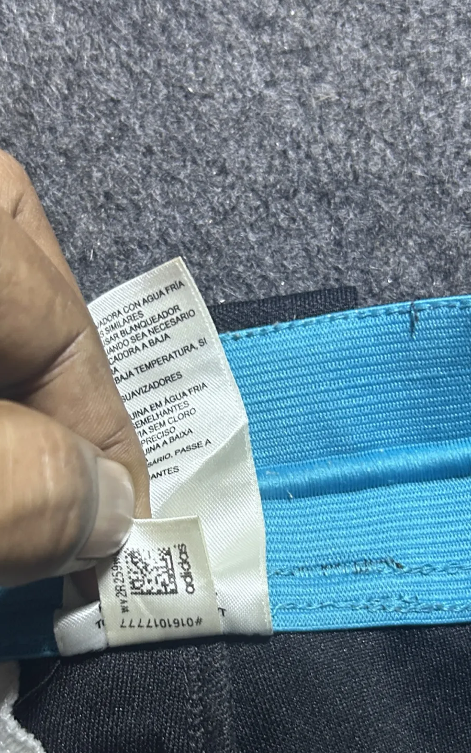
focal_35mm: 49
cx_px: 208
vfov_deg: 40.8
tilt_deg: -59.5
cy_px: 471
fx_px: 1006
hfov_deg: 26.3
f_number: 1.5
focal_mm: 5.7
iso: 400
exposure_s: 1/50
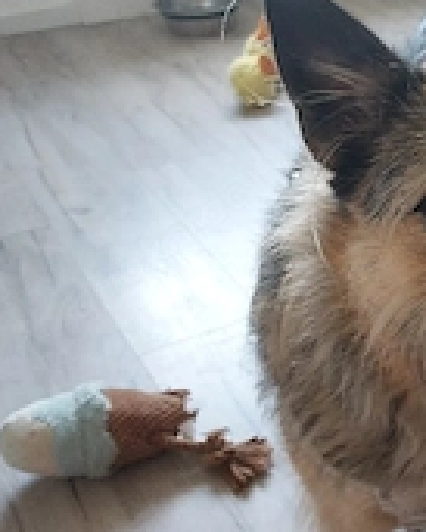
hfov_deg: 24.9
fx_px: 898
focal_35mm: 57
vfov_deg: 33.0
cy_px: 283
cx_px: 463
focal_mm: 5.23
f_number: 1.8
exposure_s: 1/50
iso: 250
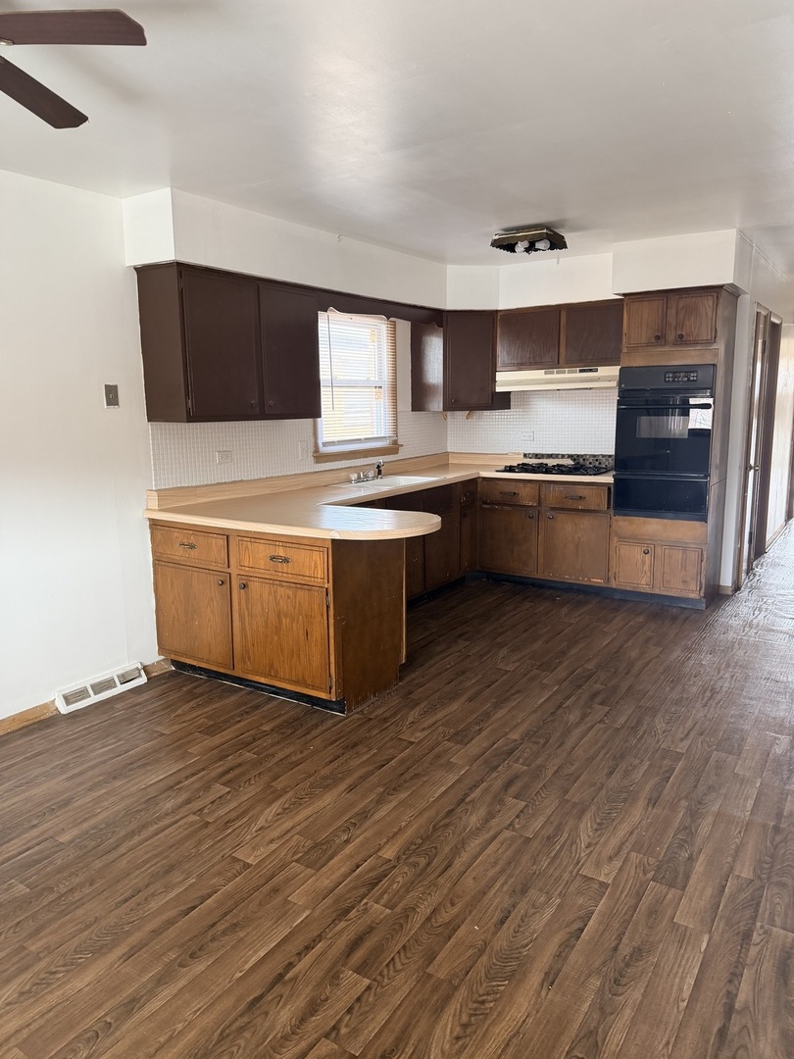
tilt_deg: -10.5
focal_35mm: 24
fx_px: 734
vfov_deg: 71.6
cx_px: 397
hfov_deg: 56.8
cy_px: 530
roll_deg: +0.3
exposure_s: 1/81
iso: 200
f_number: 1.78
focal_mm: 6.76
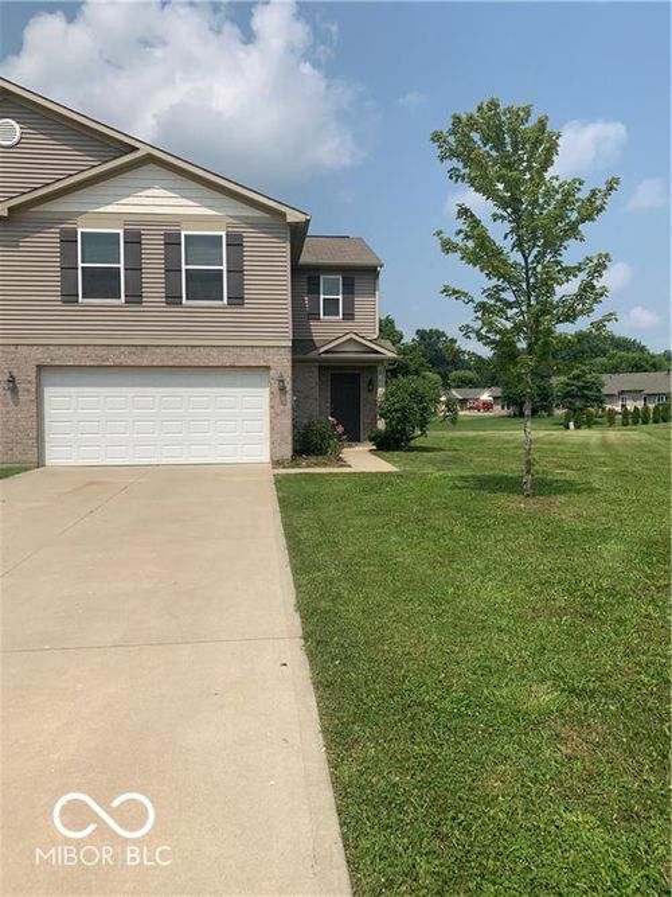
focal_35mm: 26
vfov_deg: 67.3
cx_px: 336
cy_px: 448
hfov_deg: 53.0
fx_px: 673
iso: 25
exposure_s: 1/3937
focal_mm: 4.25
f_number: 1.8
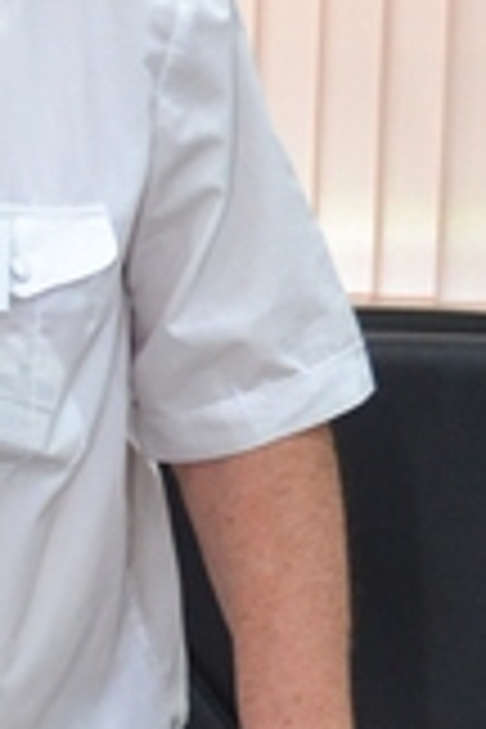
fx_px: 3604
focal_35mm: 178
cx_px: -389
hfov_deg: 7.5
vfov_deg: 11.5
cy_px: 670
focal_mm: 24
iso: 1000
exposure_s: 1/60
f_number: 4
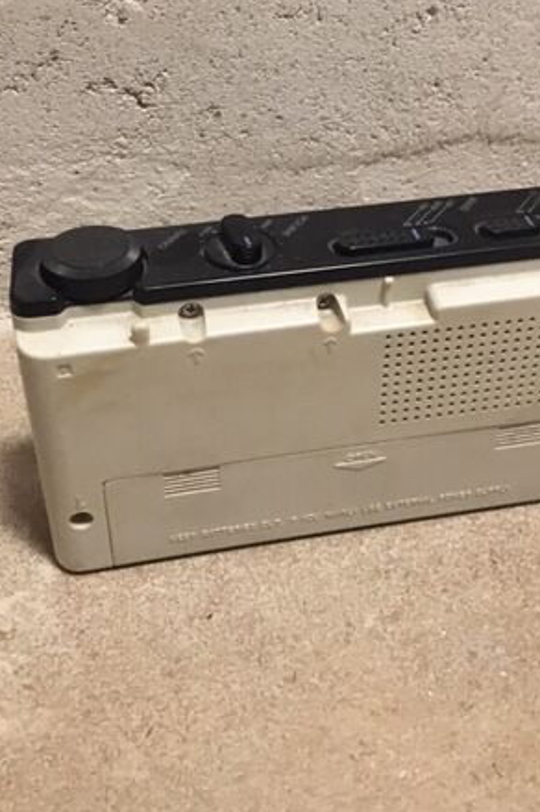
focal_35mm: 44
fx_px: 991
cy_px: 287
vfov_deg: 44.0
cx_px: 283
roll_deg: +0.1
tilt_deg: -35.2
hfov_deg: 30.5
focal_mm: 4.15
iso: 320
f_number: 2.2
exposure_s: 1/17
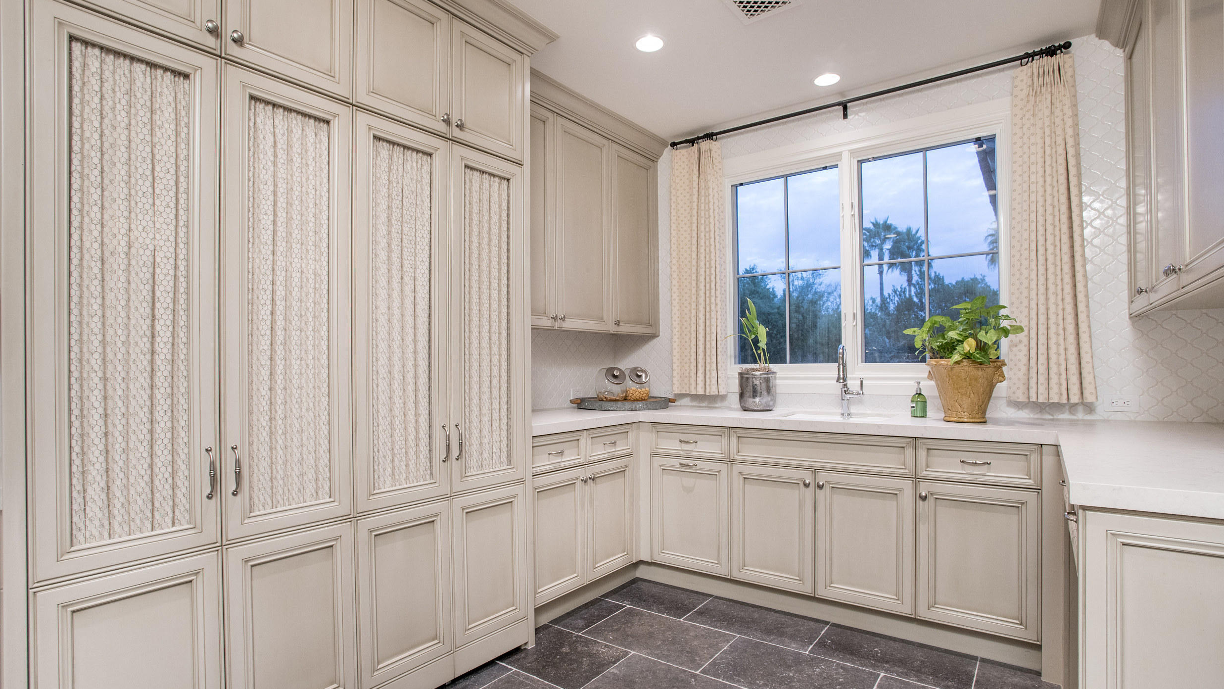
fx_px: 584
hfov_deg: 92.7
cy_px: 356
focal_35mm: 18
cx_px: 607
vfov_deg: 61.0
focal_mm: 17
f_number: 8
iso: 1250
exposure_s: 1/40
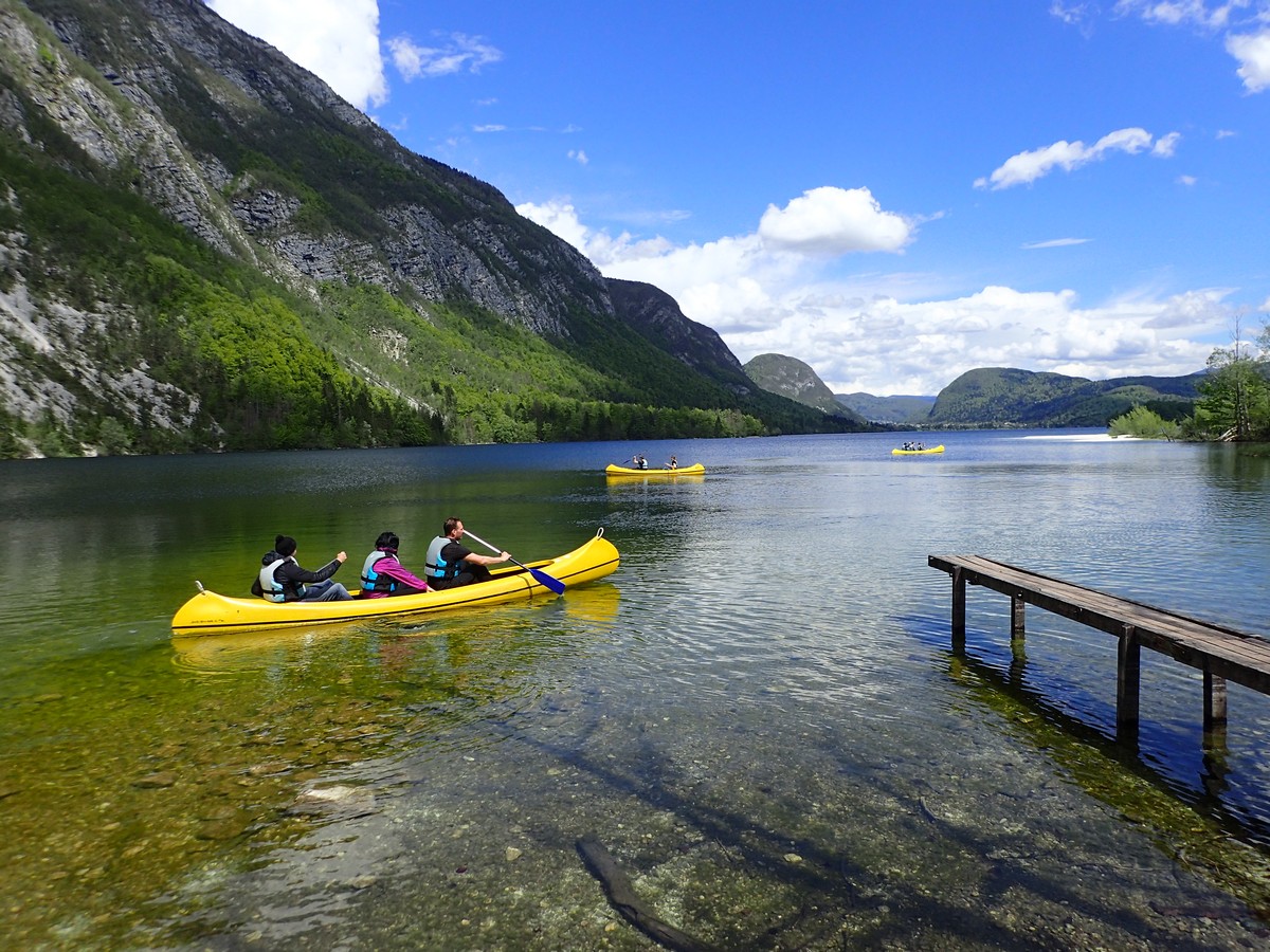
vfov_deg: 54.9
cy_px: 476
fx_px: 917
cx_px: 635
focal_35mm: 25
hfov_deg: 69.4
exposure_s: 1/250
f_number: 8
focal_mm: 4.5
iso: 100
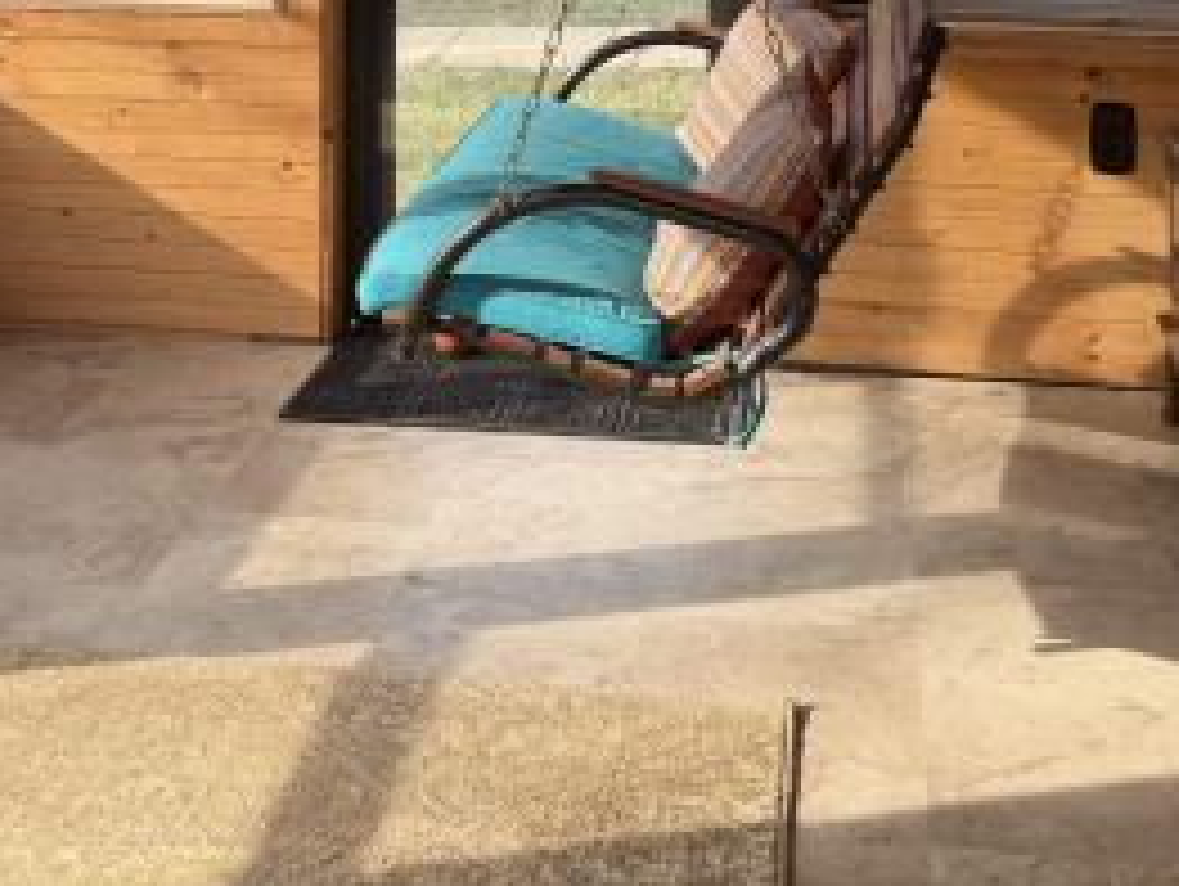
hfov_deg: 31.5
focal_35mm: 61
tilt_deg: -1.8
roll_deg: +0.3
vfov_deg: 22.1
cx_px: 412
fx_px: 2080
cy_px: -207
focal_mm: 6.76
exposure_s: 1/459
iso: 80
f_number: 1.78
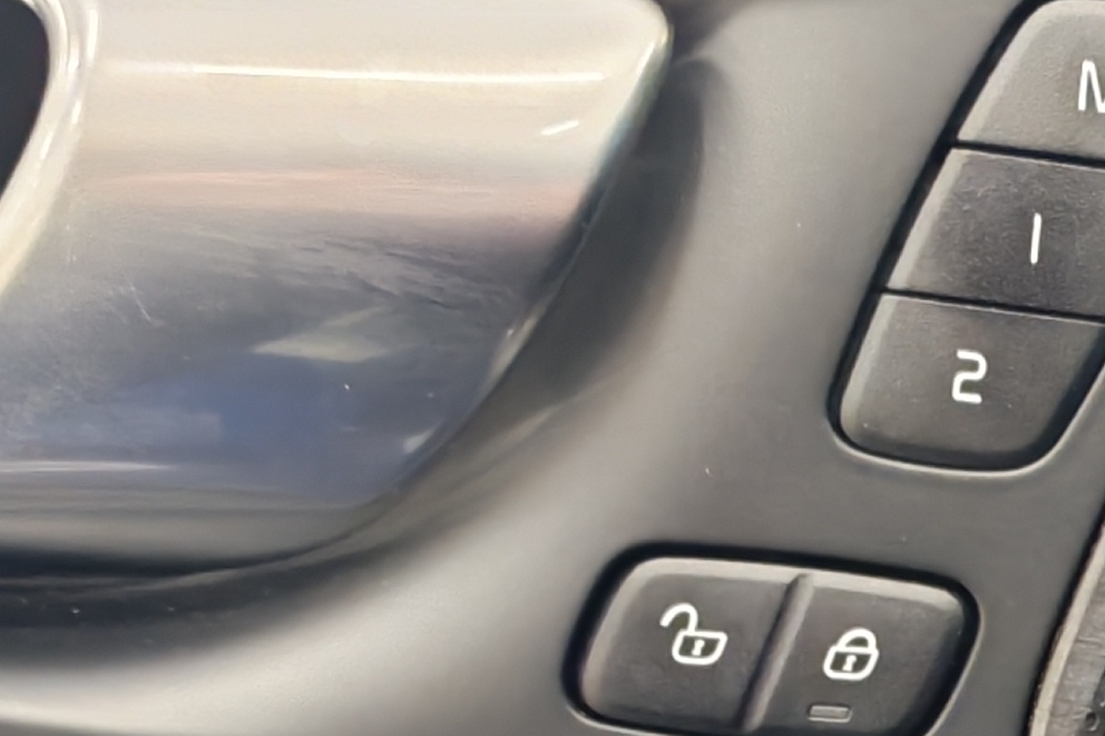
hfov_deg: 13.7
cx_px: 1301
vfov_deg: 8.9
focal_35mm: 146
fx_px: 4480
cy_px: 1396
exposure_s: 1/50
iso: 1103
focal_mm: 6.12
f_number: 1.9
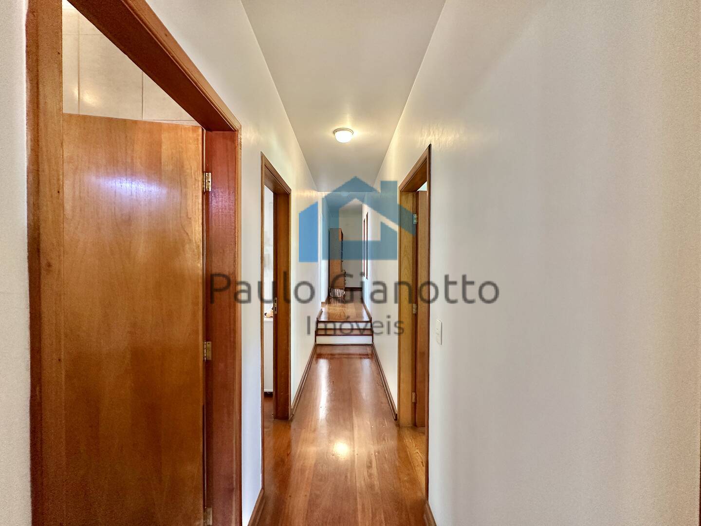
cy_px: 263
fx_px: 284
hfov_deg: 102.1
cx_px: 350
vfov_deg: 85.7
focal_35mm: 14
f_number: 2.2
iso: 250
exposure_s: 1/60
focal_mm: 2.22
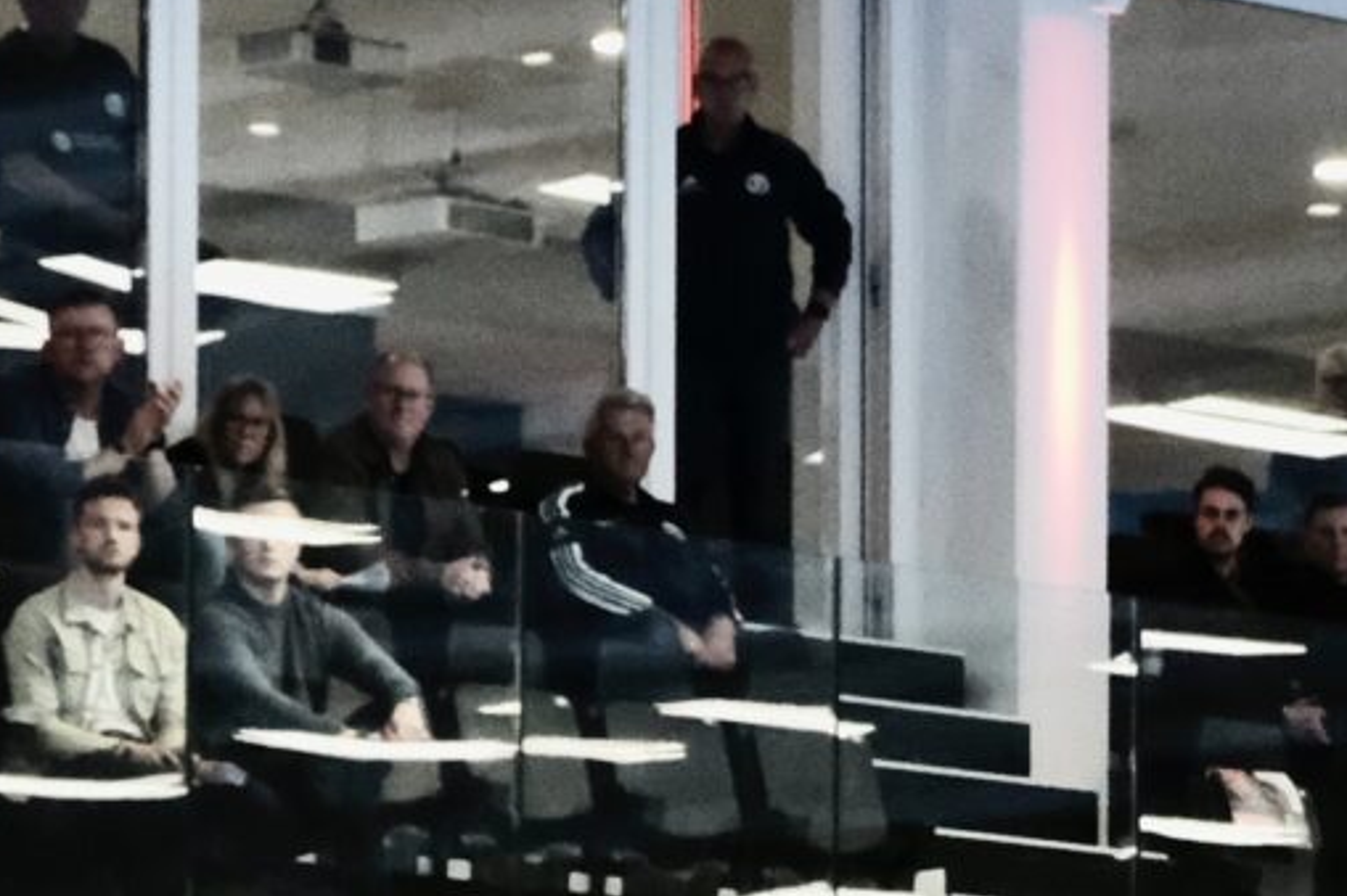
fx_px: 12605
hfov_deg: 6.1
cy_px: 1759
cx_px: 1326
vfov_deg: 4.0
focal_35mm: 337
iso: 5000
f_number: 4
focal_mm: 44.4
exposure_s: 1/500
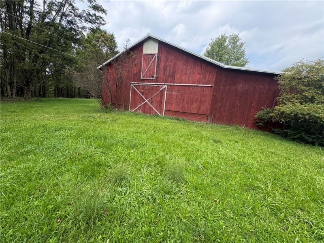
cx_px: 162
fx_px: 131
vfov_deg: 85.7
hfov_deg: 102.1
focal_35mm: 14
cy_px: 122
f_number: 2.2
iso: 40
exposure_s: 1/512
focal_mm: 2.22
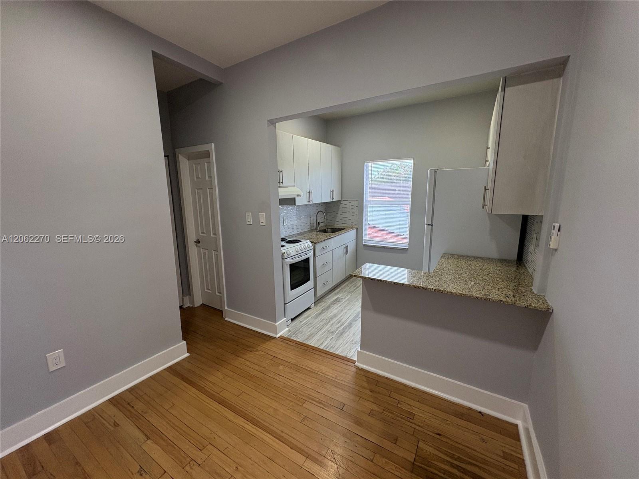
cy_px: 240
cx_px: 320
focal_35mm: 14
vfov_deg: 85.7
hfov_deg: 102.1
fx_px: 258
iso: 200
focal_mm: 2.22
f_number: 2.2
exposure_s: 1/120
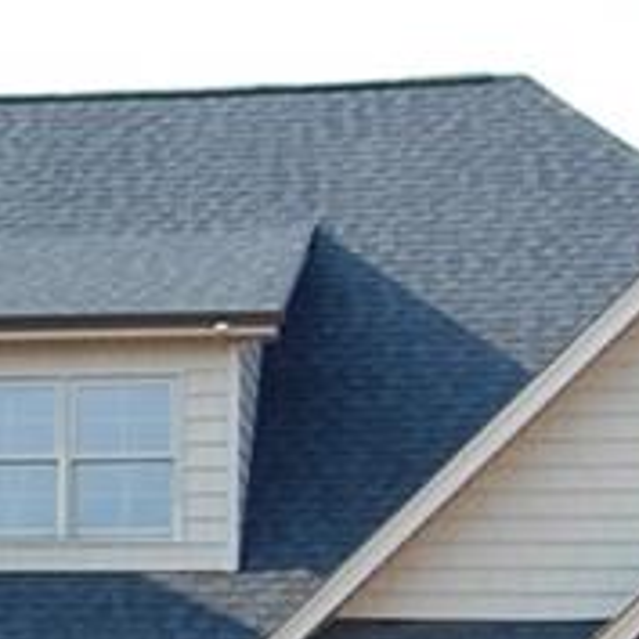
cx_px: -350
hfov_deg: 10.4
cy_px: 726
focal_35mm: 162
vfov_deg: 10.6
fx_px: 3383
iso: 200
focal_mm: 22
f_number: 7.1
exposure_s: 1/200
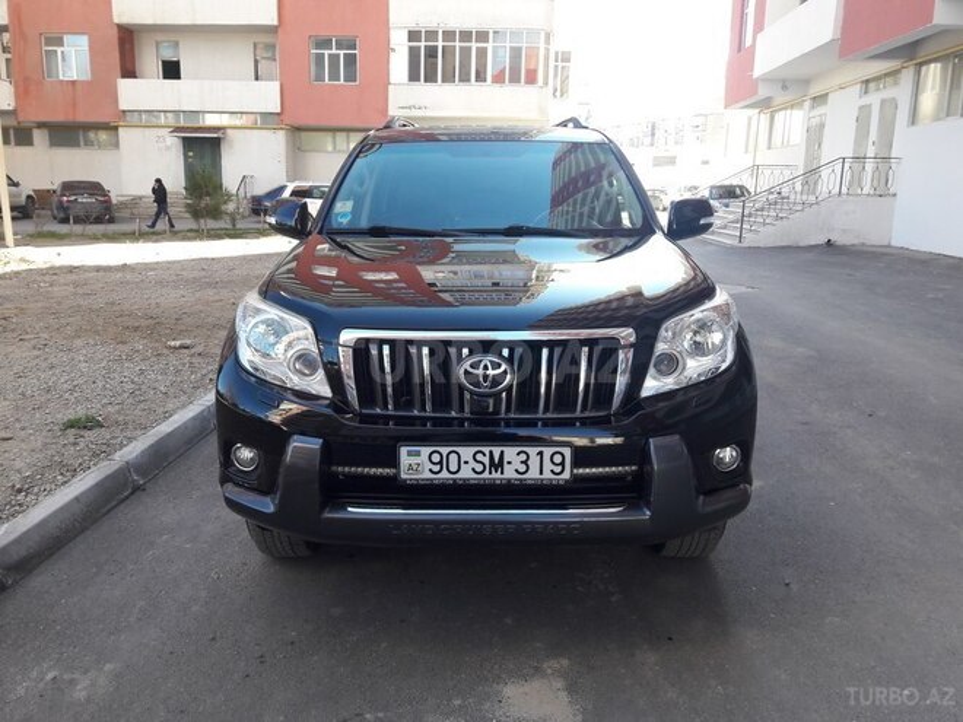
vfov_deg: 49.7
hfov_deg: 63.4
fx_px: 779
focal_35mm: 28
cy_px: 361
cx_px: 482
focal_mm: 3.7
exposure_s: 1/119
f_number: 1.9
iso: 40
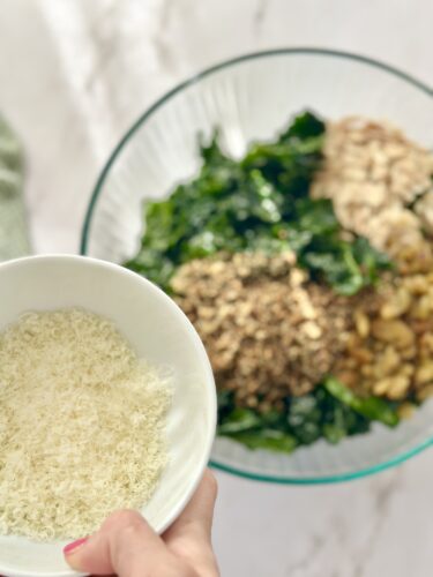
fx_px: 801
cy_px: 288
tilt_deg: -82.5
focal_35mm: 48
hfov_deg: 30.3
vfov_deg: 39.7
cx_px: 216
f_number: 1.78
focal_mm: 6.86
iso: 80
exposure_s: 1/1073
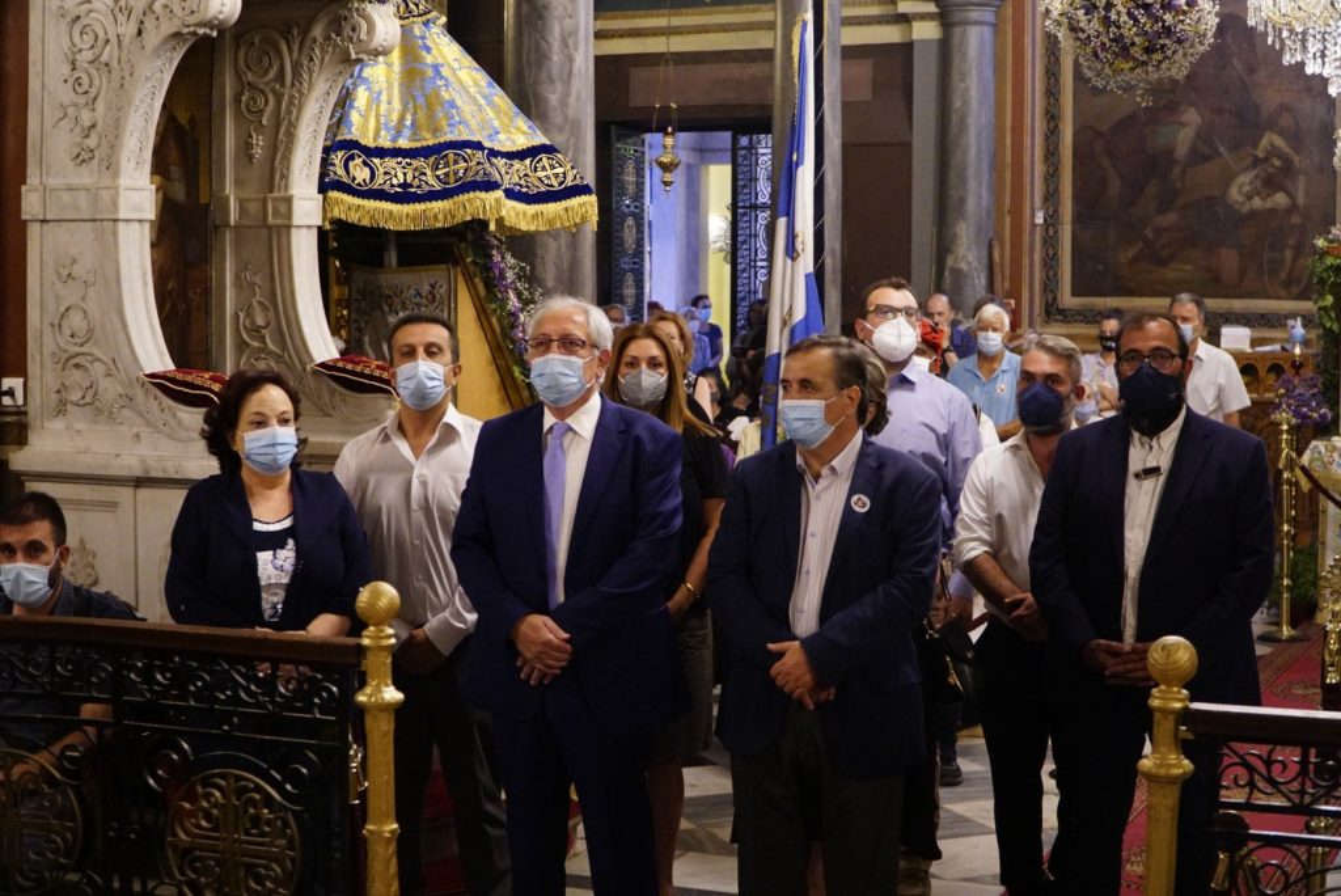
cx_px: 670
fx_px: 2013
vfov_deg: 25.1
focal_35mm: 54
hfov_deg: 36.9
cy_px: 448
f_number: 4
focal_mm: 36
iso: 4000
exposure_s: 1/80
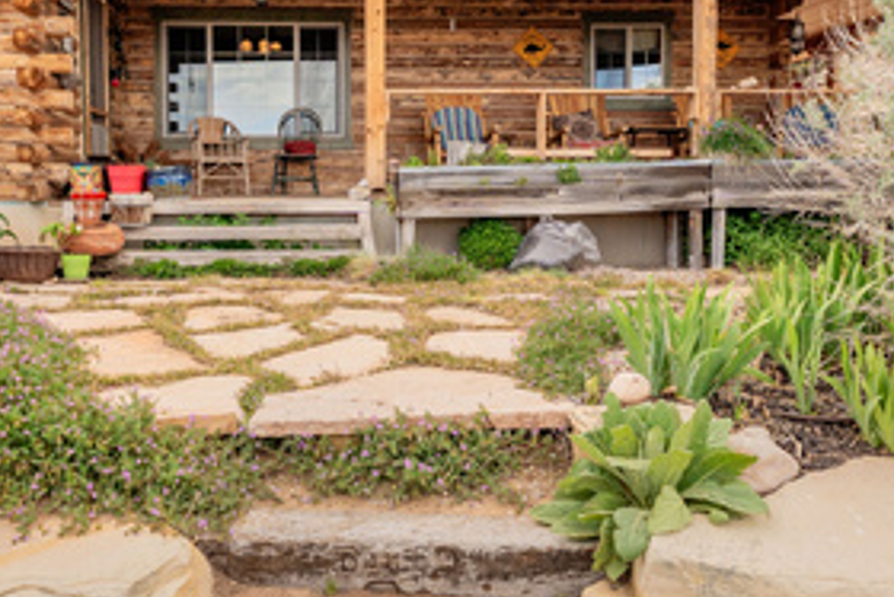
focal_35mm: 32
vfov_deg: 41.0
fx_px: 795
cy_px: 241
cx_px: 329
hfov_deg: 57.9
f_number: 7.1
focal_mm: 14
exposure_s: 1/500
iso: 400
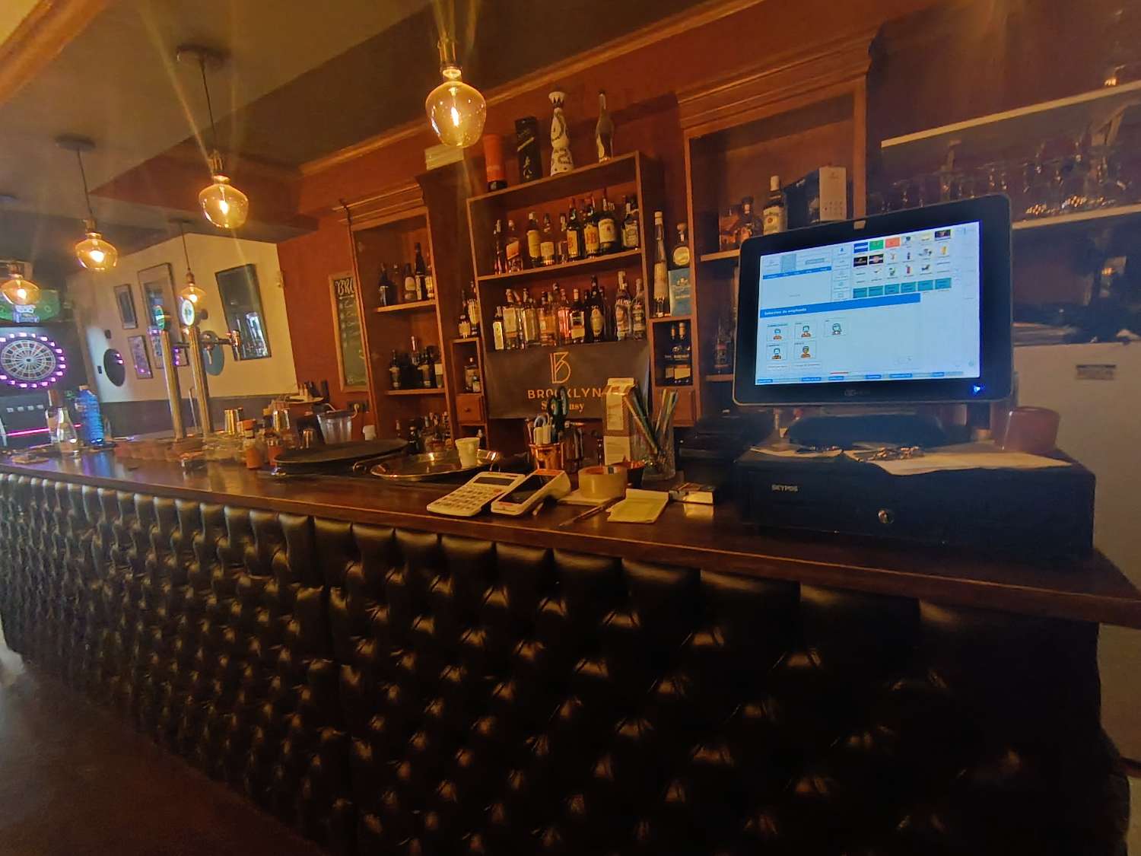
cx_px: 570
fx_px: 560
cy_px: 428
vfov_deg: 74.7
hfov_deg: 91.0
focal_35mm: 17
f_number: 2.2
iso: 1130
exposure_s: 1/33.3
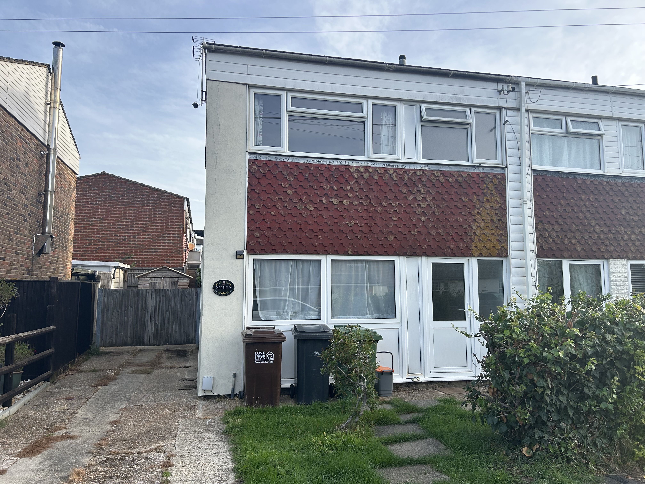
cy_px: 242
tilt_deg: +6.1
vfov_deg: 53.1
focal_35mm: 26
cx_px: 322
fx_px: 484
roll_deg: -0.1
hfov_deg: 67.3
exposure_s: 1/1280
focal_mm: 5.7
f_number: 1.5
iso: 50
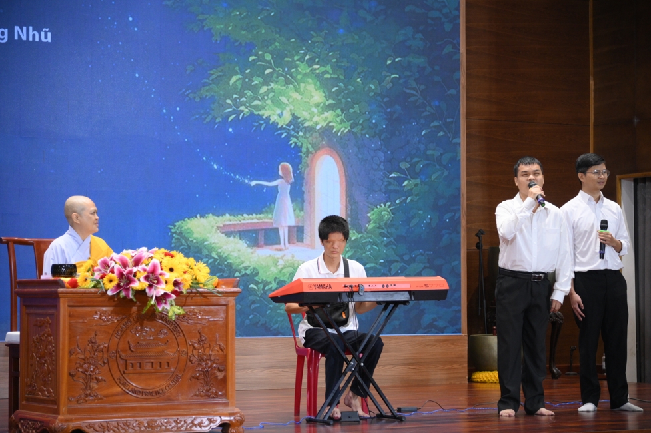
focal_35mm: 95
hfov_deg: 21.5
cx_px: 326
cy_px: 216
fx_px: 1717
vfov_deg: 14.4
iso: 3200
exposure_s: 1/100
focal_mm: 95
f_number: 4
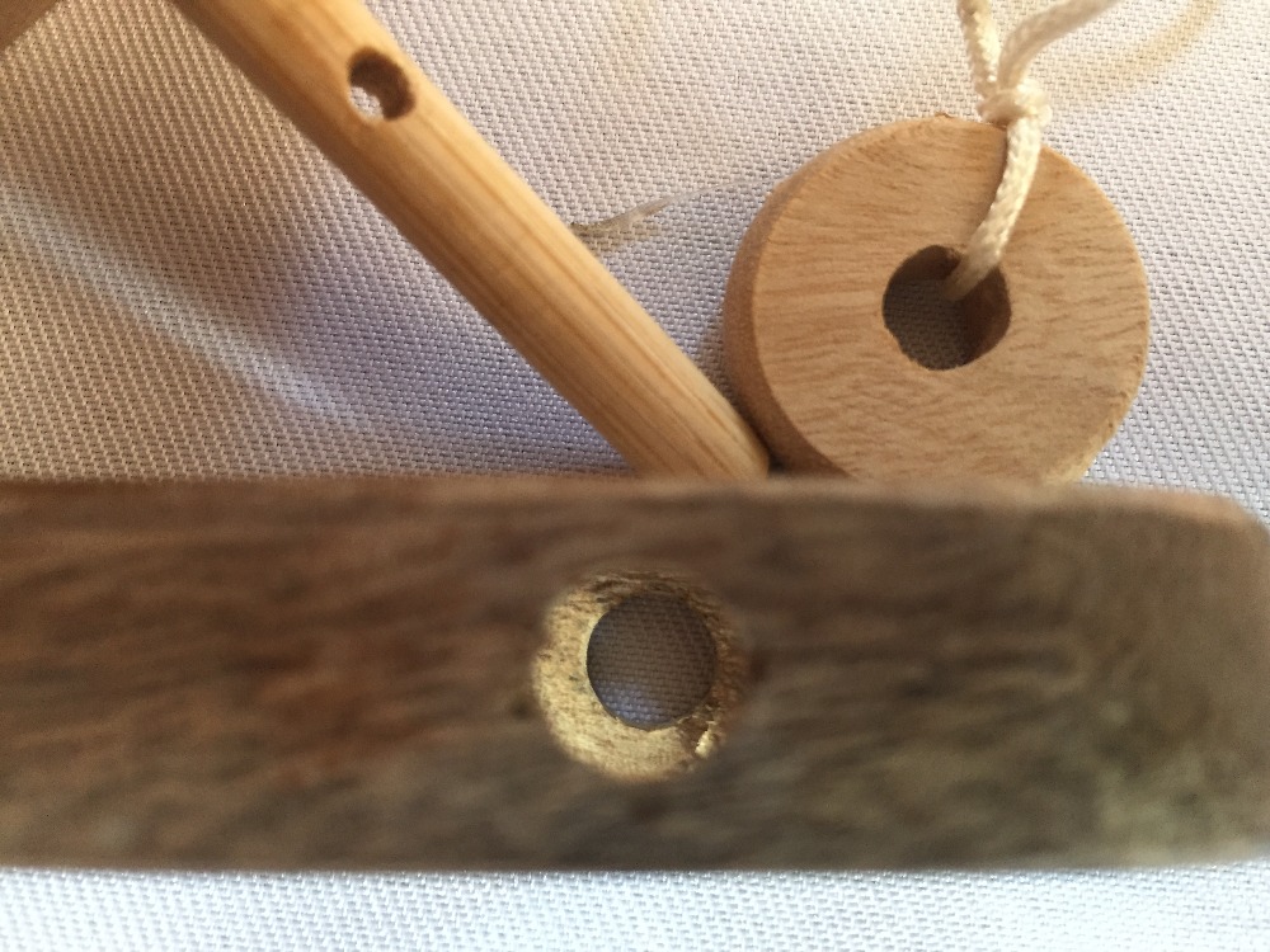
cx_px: 635
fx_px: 1064
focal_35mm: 29
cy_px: 476
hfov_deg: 61.7
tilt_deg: -82.3
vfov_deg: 48.2
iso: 160
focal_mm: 4.15
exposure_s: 1/30
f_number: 2.2
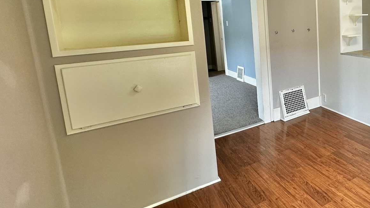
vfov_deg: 41.9
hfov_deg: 61.4
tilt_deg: -7.8
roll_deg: +1.9
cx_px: 317
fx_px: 265
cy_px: 57
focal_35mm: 27
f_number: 2.2
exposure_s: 1/120
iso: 200
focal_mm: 2.22
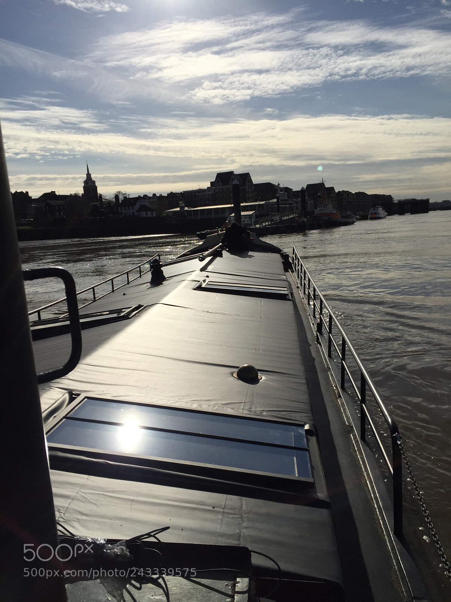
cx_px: 226
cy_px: 301
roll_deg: +3.4
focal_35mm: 29
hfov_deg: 48.2
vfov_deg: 61.7
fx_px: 504
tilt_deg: -9.8
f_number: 2.2
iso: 32
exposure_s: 1/13333
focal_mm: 4.15
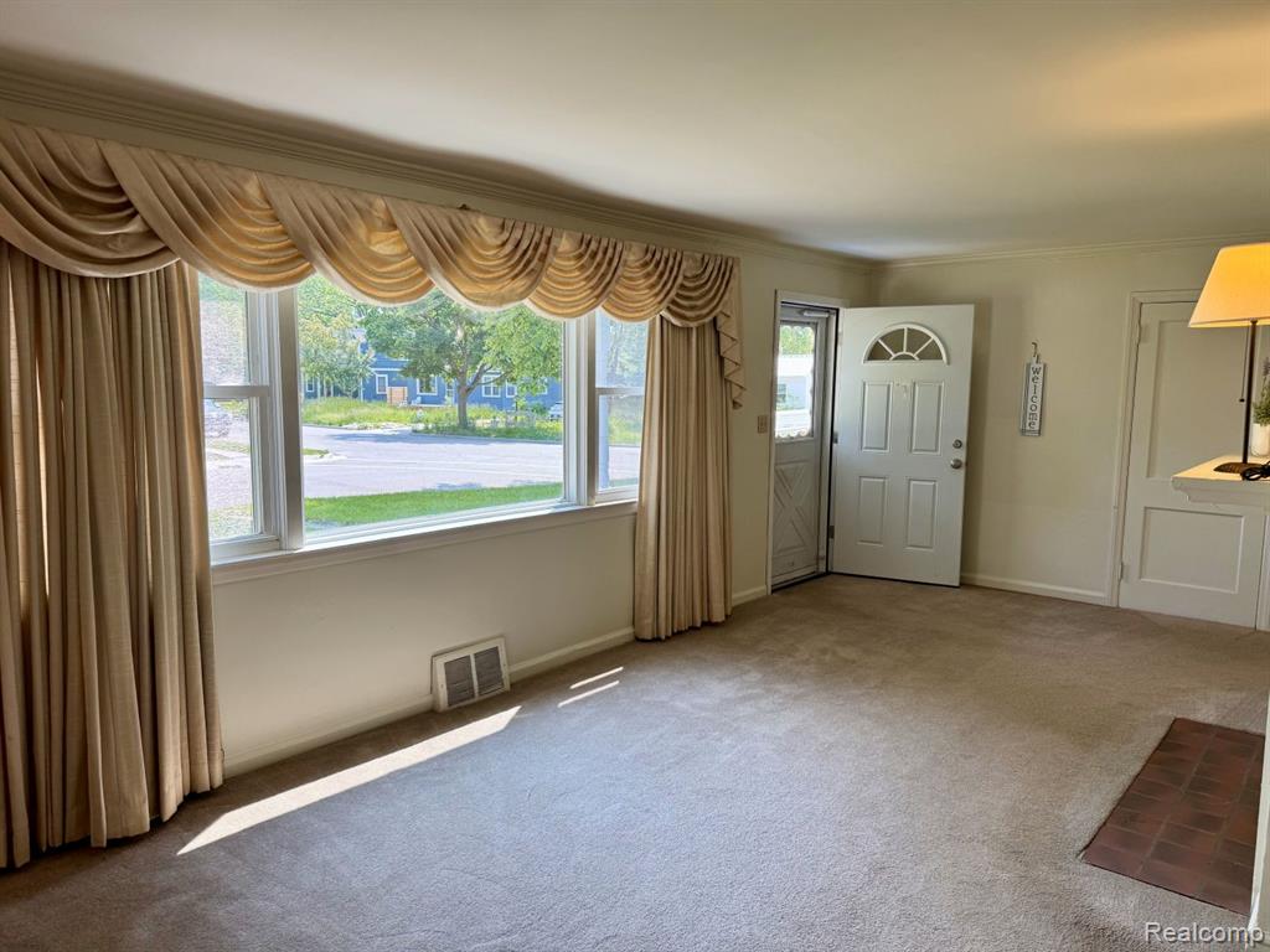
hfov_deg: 71.6
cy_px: 476
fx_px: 881
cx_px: 635
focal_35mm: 24
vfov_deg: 56.8
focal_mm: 6.76
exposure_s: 1/207
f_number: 1.78
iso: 80
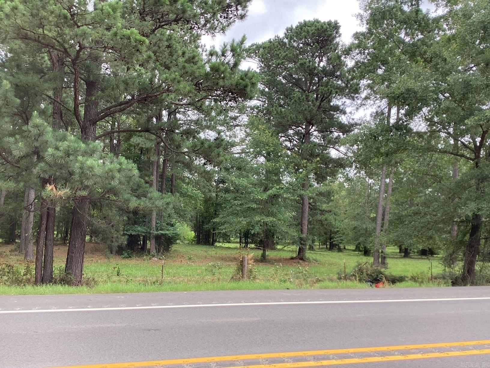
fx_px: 439
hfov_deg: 58.4
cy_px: 184
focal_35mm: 31
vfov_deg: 45.4
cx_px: 245
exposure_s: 1/171
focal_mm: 3.3
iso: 25
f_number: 2.4
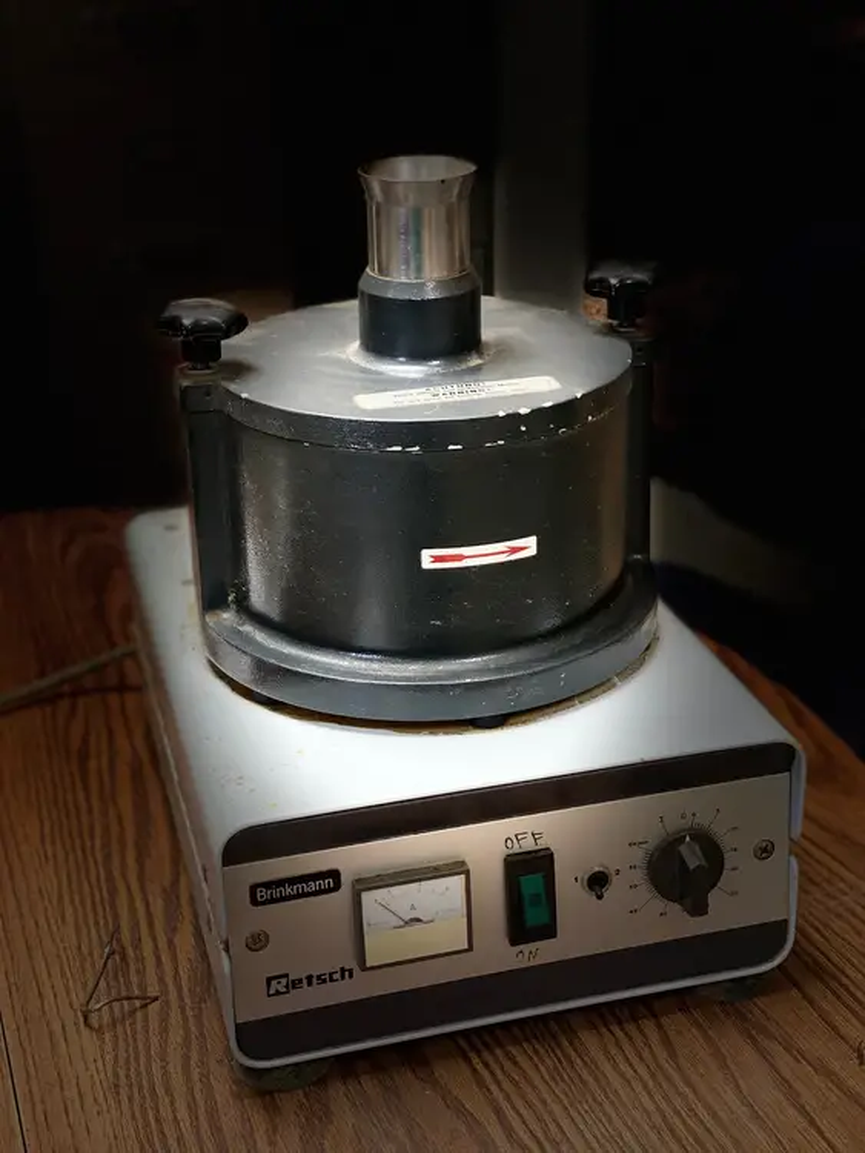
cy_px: 576
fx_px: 1732
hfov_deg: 28.0
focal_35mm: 52
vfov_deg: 36.8
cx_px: 432
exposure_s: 1/40
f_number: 2
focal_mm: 6
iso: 200
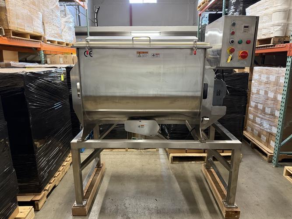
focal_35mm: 24
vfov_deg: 56.8
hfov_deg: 71.6
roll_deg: -0.1
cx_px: 146
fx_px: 202
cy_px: 110
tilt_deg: -14.1
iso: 640
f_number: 1.78
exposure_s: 1/40
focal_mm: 6.76
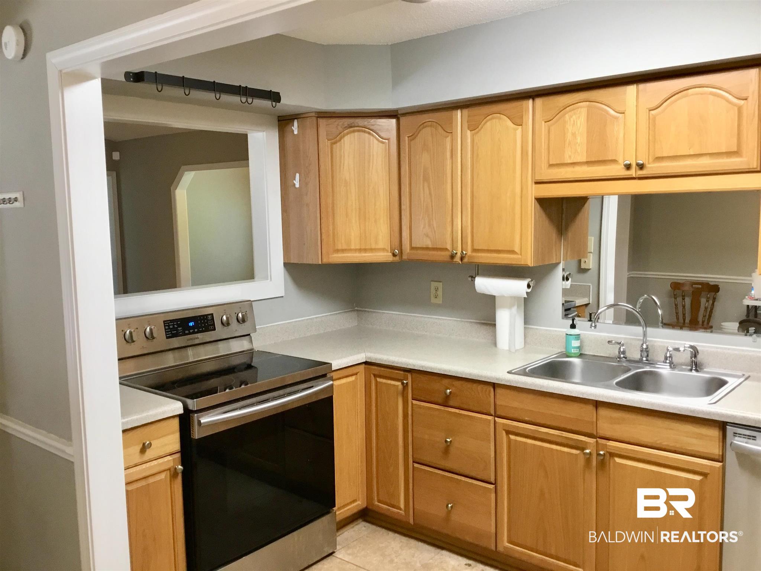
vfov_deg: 45.4
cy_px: 286
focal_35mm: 31
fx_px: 682
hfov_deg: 58.4
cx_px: 380
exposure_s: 1/30
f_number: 2.4
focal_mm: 3.3
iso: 100
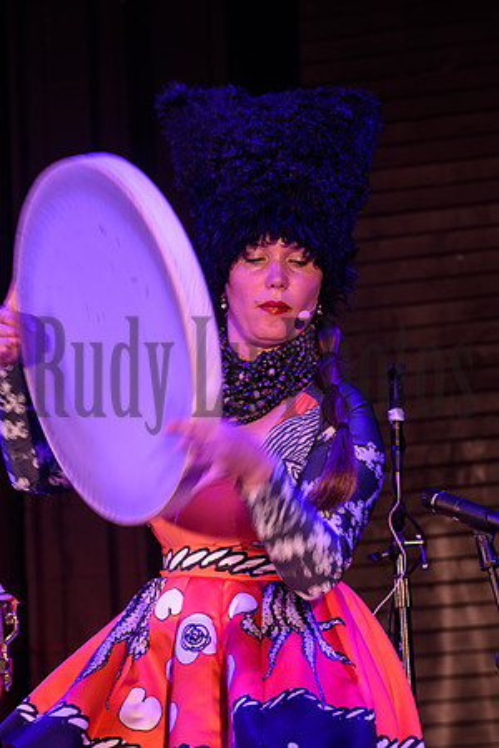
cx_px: 250
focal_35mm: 175
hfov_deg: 7.8
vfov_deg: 11.7
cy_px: 374
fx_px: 3638
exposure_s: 1/40
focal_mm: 175
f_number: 11
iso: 800
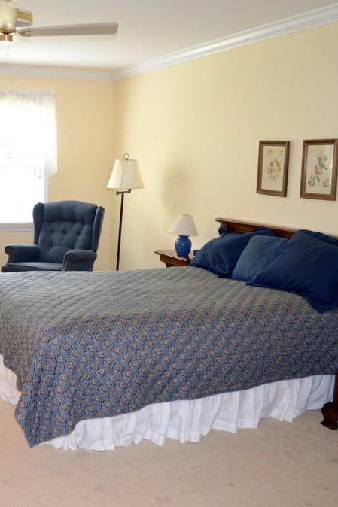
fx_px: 578
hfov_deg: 31.6
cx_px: 57
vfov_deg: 47.4
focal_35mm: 41
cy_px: 253
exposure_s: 1/30
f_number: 3.5
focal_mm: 18
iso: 450
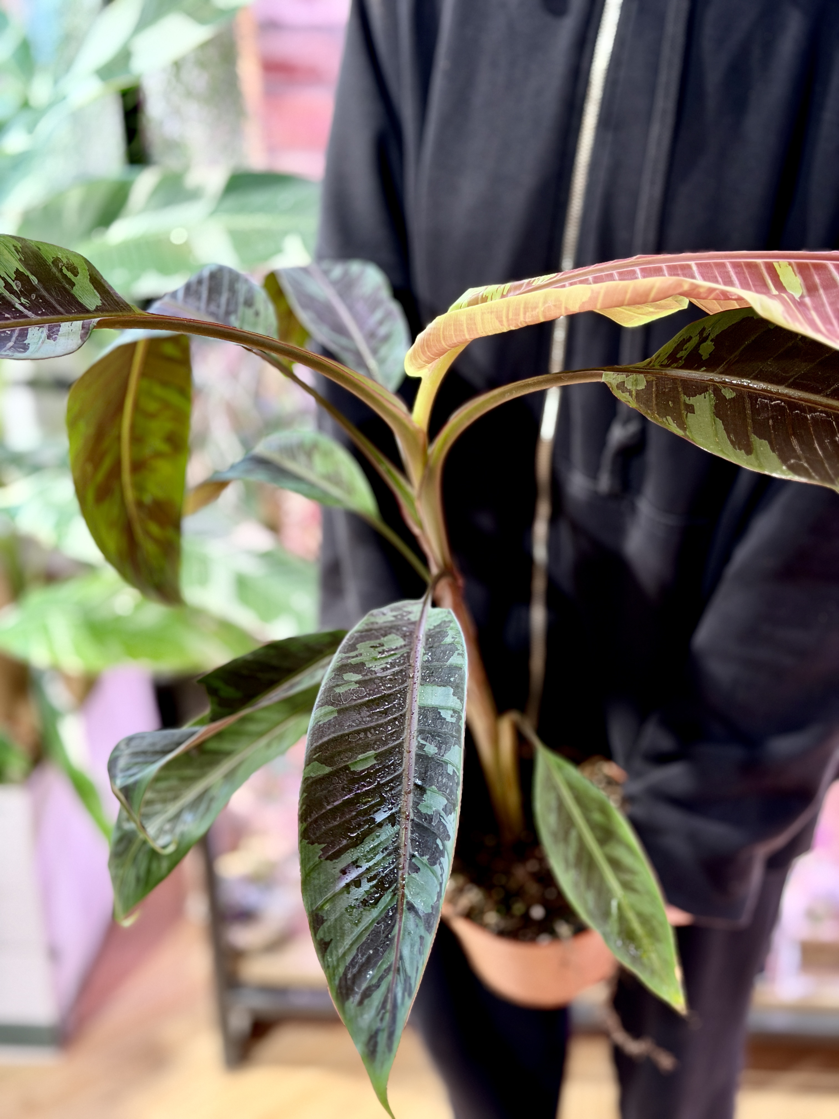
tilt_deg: -27.2
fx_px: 1551
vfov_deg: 39.7
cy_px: 560
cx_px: 420
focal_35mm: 48
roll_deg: +0.4
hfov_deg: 30.3
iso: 200
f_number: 1.78
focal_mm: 6.76
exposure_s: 1/60
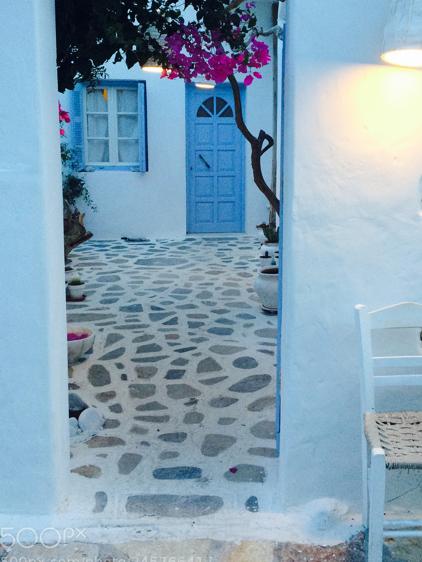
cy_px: 230
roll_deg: -0.4
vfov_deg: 48.7
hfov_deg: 37.6
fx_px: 618
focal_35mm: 38
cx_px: 248
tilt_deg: -8.8
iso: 200
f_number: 2.2
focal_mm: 4.15
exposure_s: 1/33
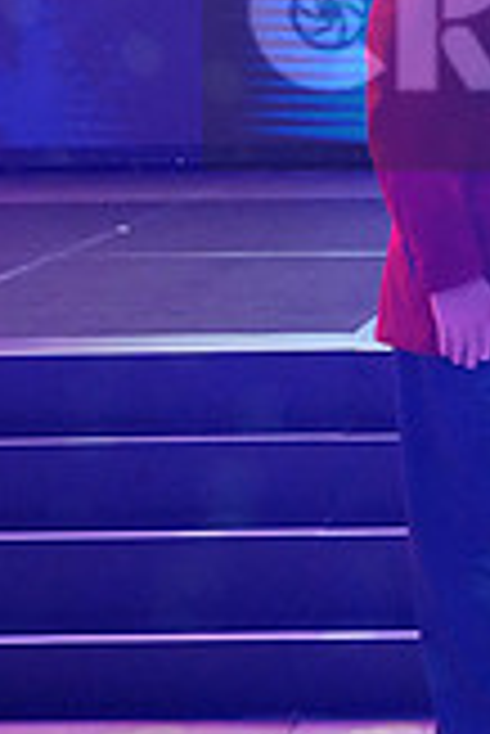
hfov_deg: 9.8
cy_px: 23
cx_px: 825
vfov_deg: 14.9
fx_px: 2750
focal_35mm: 135
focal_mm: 38
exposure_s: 1/640
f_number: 4
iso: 10000
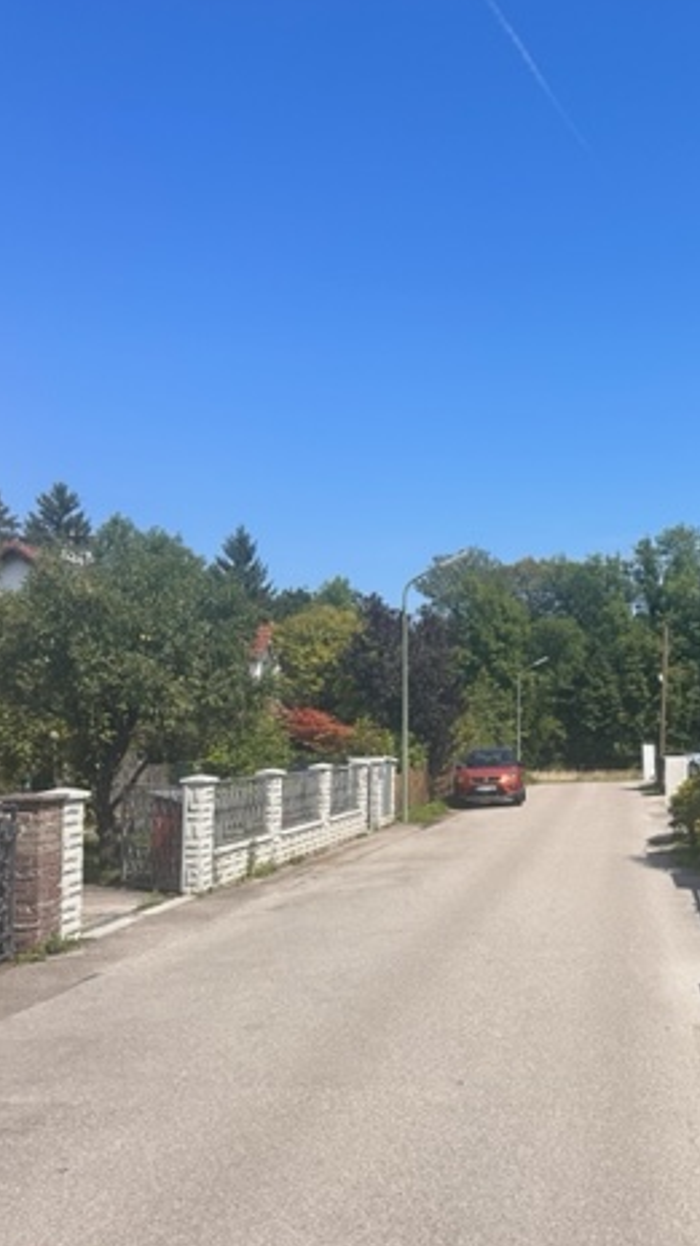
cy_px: 632
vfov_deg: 55.3
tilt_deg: +4.1
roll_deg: +0.8
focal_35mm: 36
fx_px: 1190
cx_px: 660
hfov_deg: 30.9
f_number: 1.78
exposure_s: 1/4762
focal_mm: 6.86
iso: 80
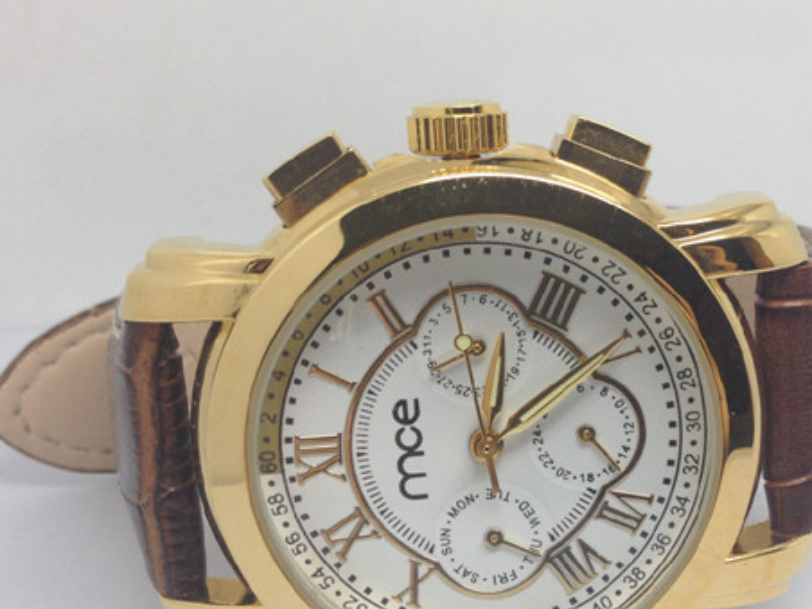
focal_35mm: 62
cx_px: 541
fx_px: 1454
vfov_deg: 23.6
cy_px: 361
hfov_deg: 31.0
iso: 50
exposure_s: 1/120
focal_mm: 4.28
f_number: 2.4
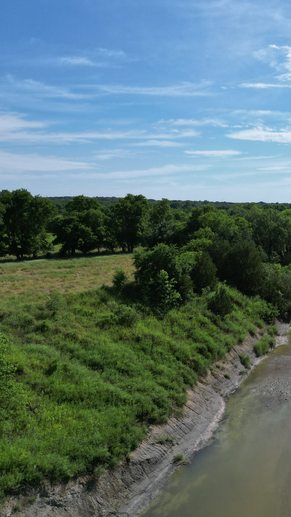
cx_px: 330
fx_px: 494
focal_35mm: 36
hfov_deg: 29.2
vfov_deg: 55.3
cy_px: 265
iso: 110
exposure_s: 1/5000
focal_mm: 6.72
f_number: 1.7
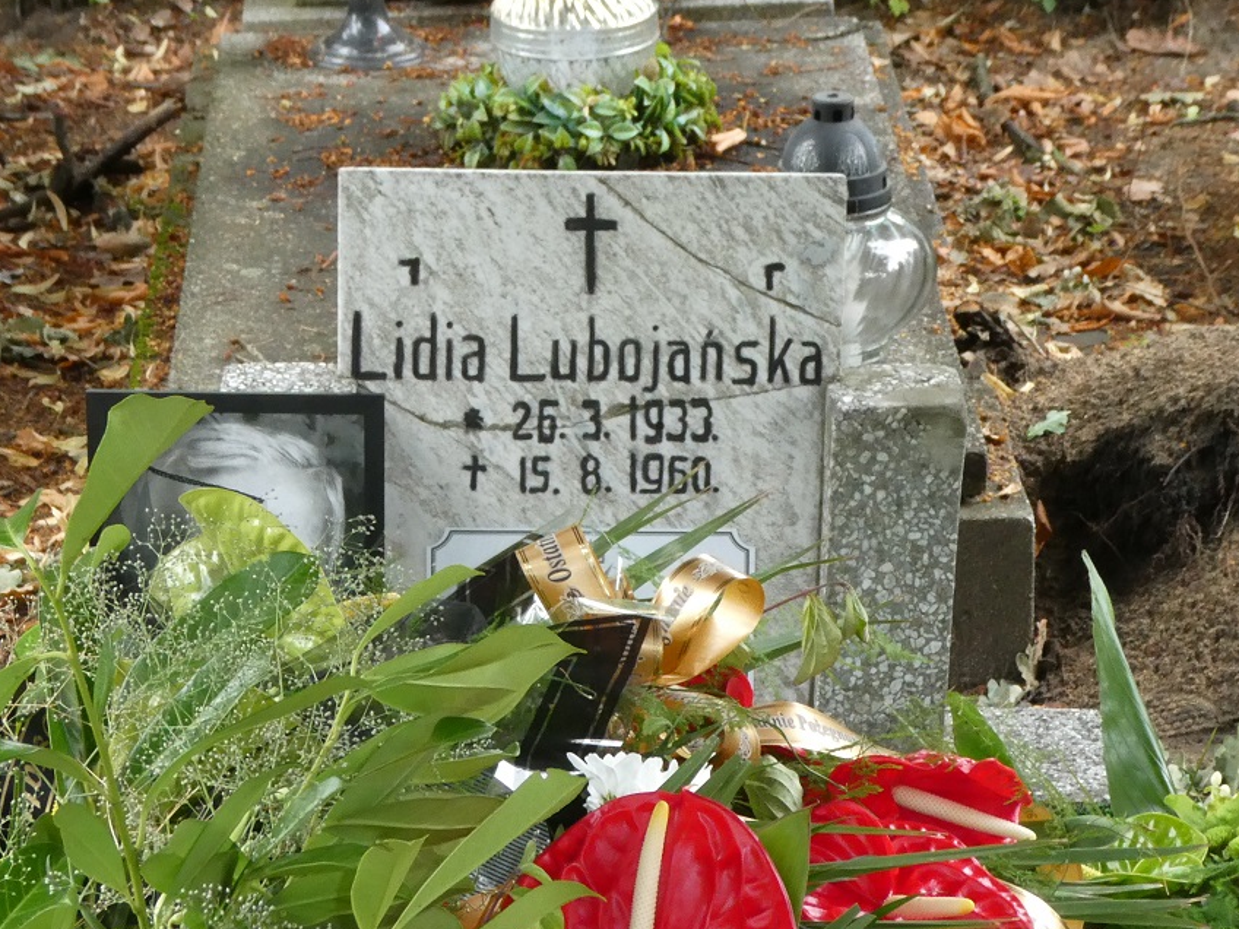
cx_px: 583
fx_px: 4725
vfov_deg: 11.2
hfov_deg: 14.9
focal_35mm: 132
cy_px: 599
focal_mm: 12.5
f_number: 4.5
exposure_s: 1/60
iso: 320
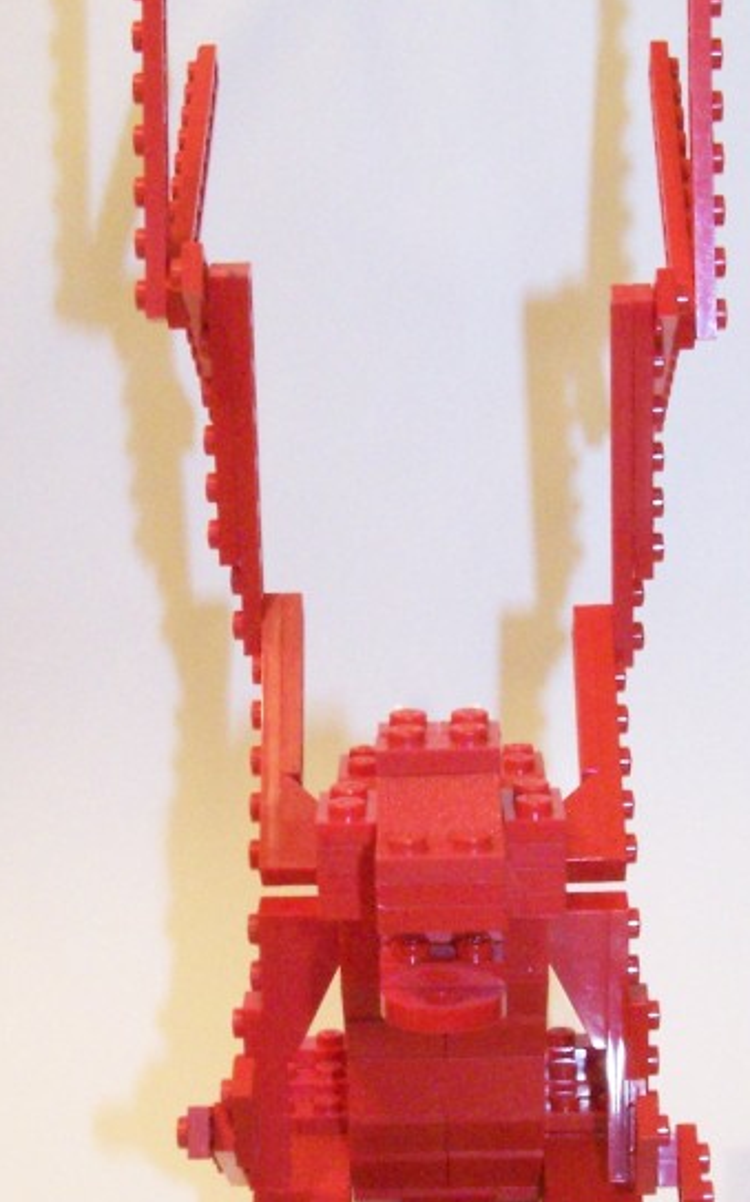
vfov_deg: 25.6
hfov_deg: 16.3
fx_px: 2618
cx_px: 438
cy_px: 868
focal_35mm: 80
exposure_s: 1/4
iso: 400
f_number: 7.1
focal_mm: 6.7
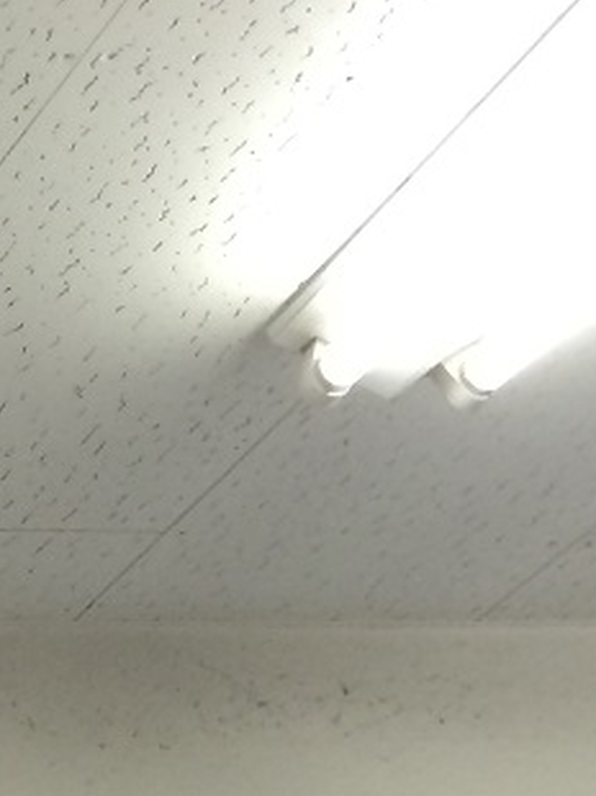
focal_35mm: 158
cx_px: -694
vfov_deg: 11.9
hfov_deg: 8.7
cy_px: 1243
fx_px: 3632
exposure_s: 1/30
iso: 64
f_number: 2.2
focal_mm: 4.12
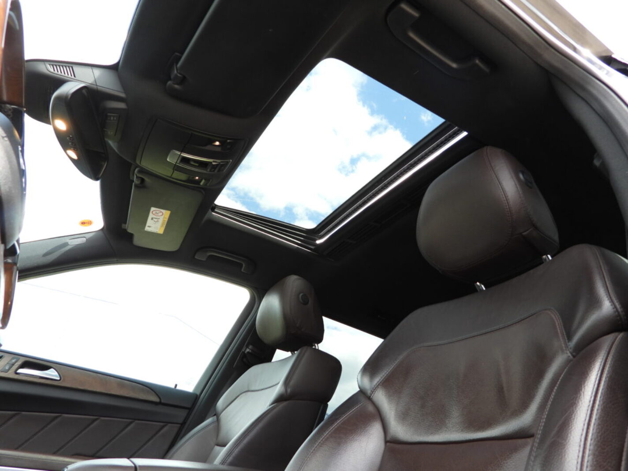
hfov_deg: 71.6
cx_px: 314
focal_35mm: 24
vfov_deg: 56.8
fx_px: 435
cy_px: 236
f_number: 2.8
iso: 100
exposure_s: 1/160
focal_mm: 4.3
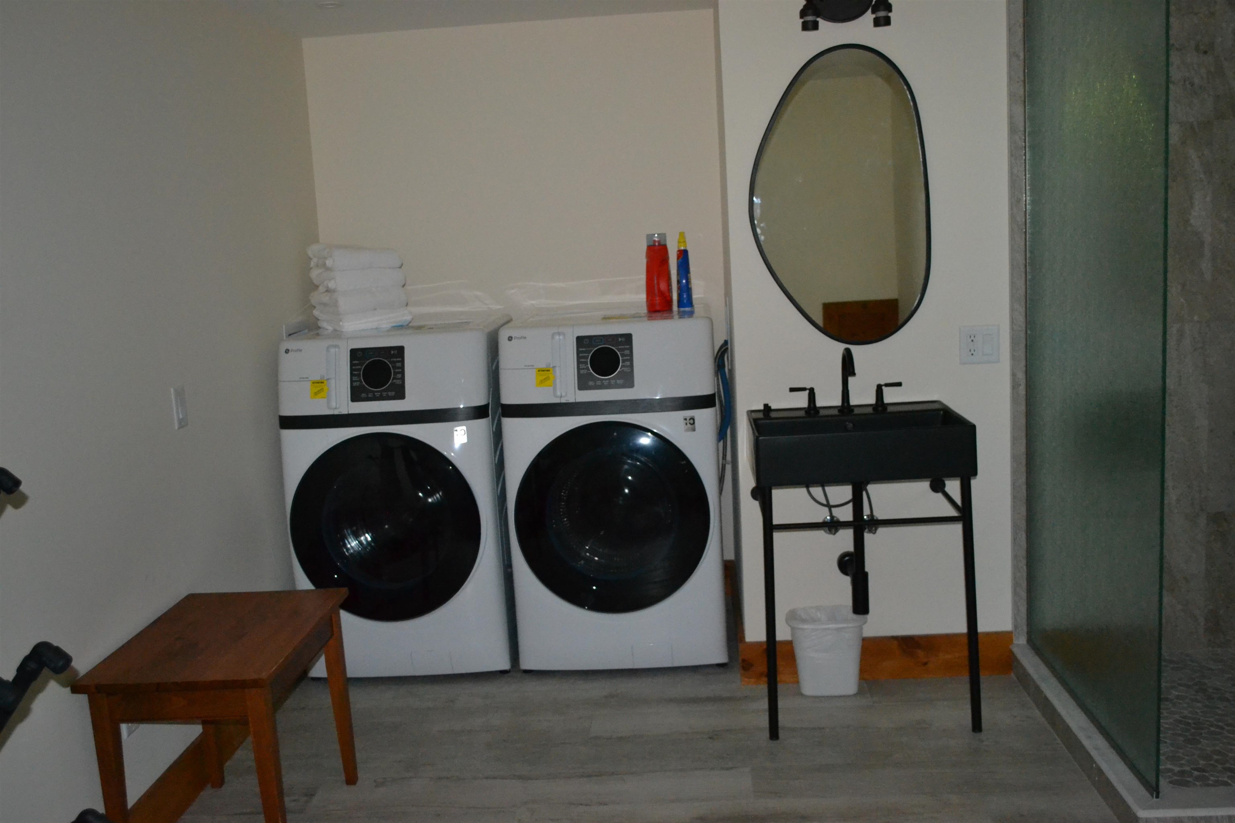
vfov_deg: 36.9
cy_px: 412
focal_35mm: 36
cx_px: 618
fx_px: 1235
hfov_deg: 53.1
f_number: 4
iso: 3200
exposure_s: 1/60
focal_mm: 24
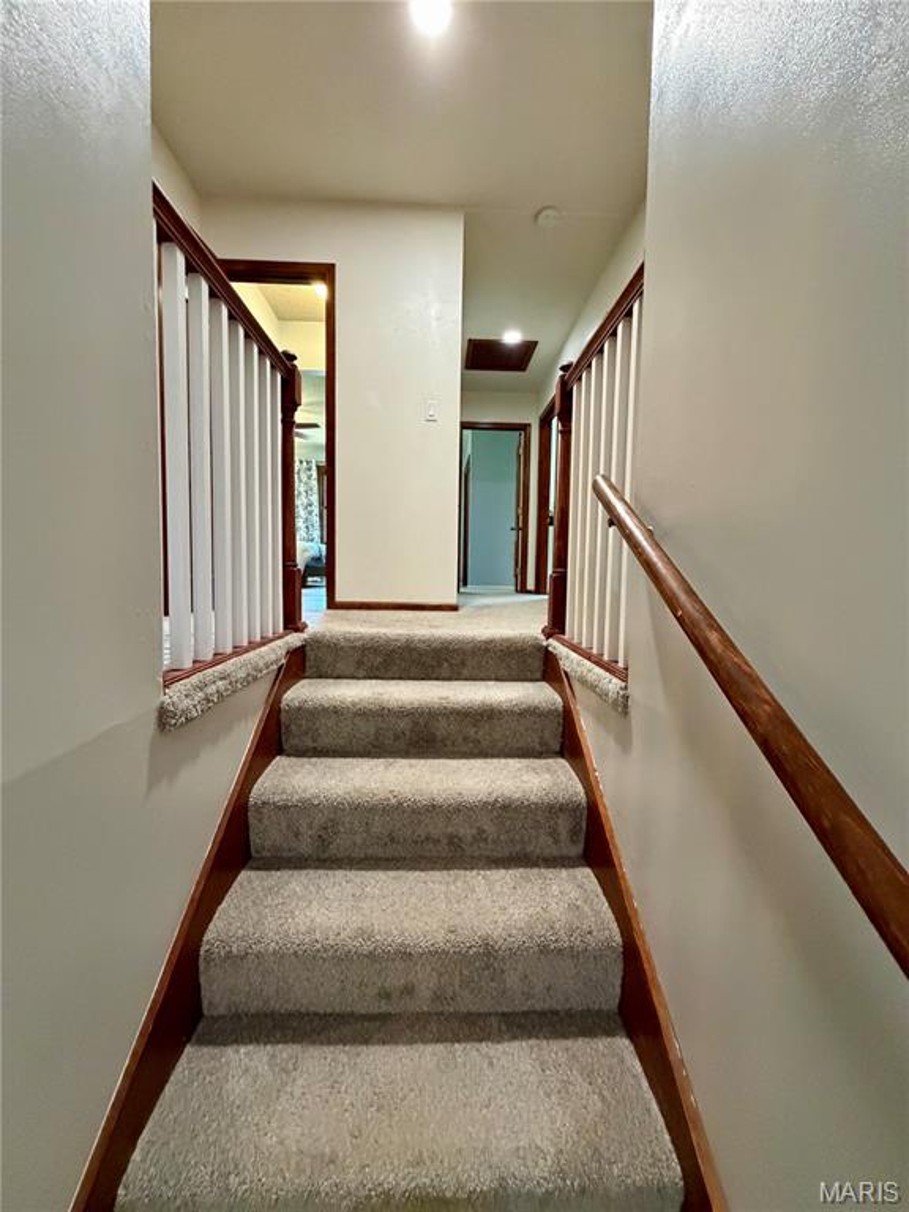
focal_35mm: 14
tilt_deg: -3.1
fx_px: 490
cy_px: 606
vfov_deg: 102.1
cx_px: 454
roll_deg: -1.5
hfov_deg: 85.7
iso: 640
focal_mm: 2.22
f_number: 2.2
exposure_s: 1/60
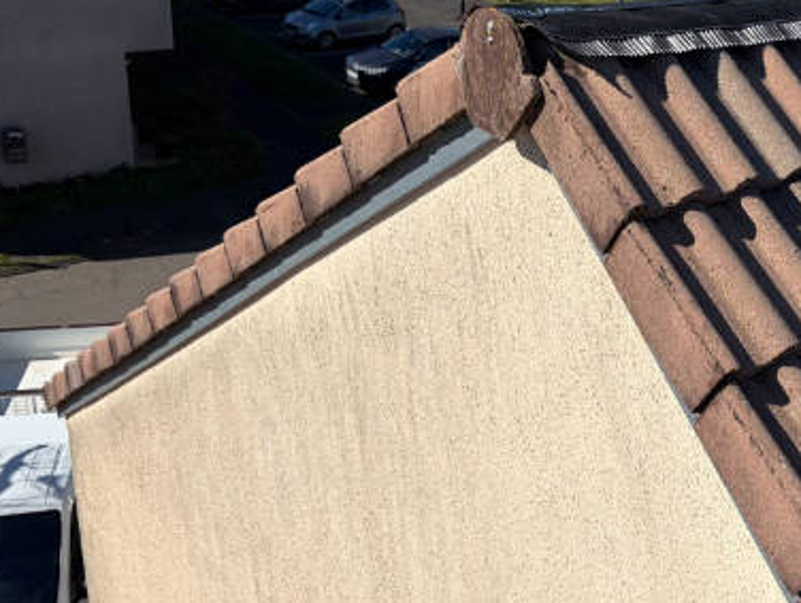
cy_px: 219
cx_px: 677
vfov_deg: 31.4
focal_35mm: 46
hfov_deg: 39.1
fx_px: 1066
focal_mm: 6
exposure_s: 1/7813
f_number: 1.6
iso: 64
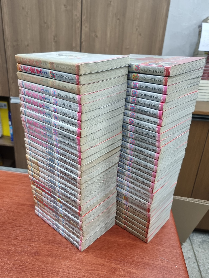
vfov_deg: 71.6
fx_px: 193
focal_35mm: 24
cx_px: 104
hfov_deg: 56.8
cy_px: 139
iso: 200
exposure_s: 1/60.2
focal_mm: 6.7
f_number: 1.8
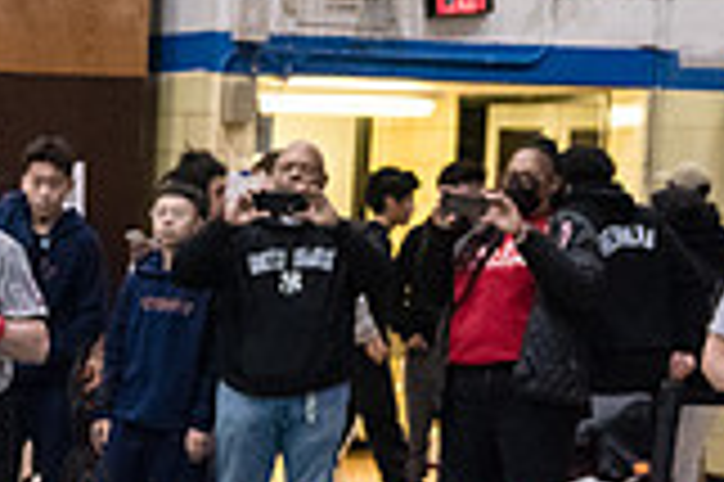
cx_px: -495
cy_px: 628
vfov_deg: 7.8
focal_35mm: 173
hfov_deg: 11.2
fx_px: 3476
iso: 8000
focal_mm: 48
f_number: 3.2
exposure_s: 1/500
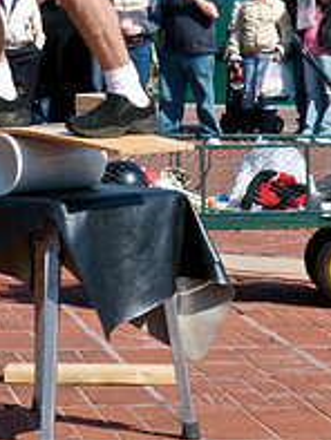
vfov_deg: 10.8
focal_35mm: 181
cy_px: -22
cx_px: 6
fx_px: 2306
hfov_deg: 8.2
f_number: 27
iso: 400
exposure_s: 1/90
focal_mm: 55
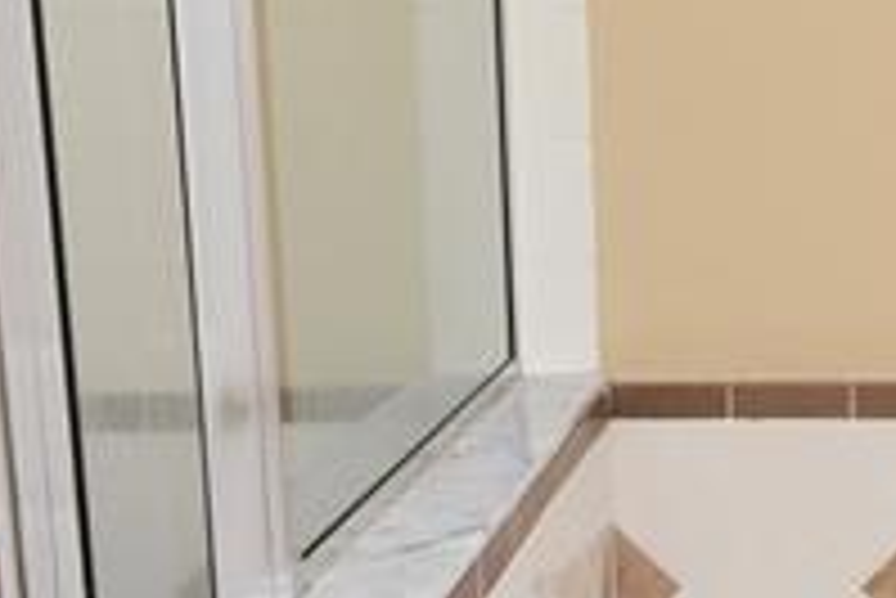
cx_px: 873
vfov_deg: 17.7
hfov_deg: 25.2
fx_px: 1918
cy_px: 409
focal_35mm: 77
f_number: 4
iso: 250
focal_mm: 10
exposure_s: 1/60
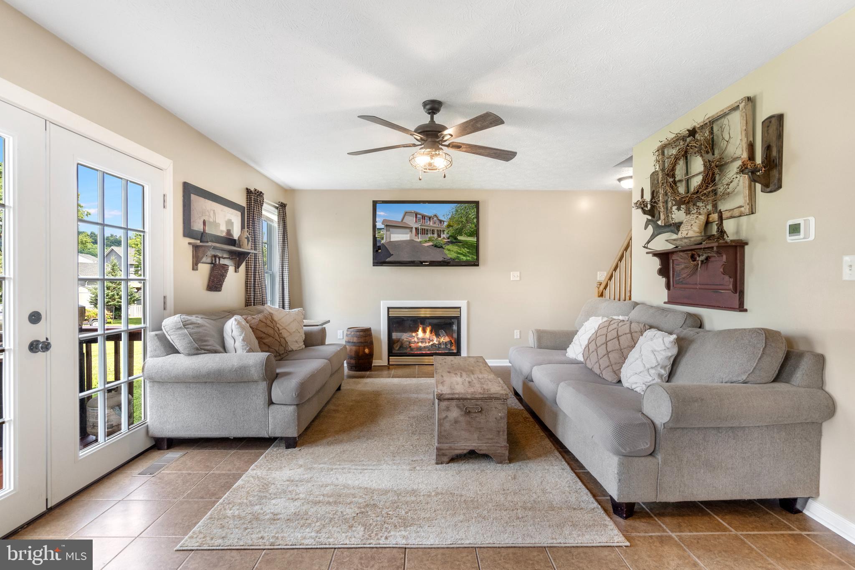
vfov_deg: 73.8
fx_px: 380
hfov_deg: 96.7
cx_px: 428
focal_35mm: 16
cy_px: 285
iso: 640
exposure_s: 1/640
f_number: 8
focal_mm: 16
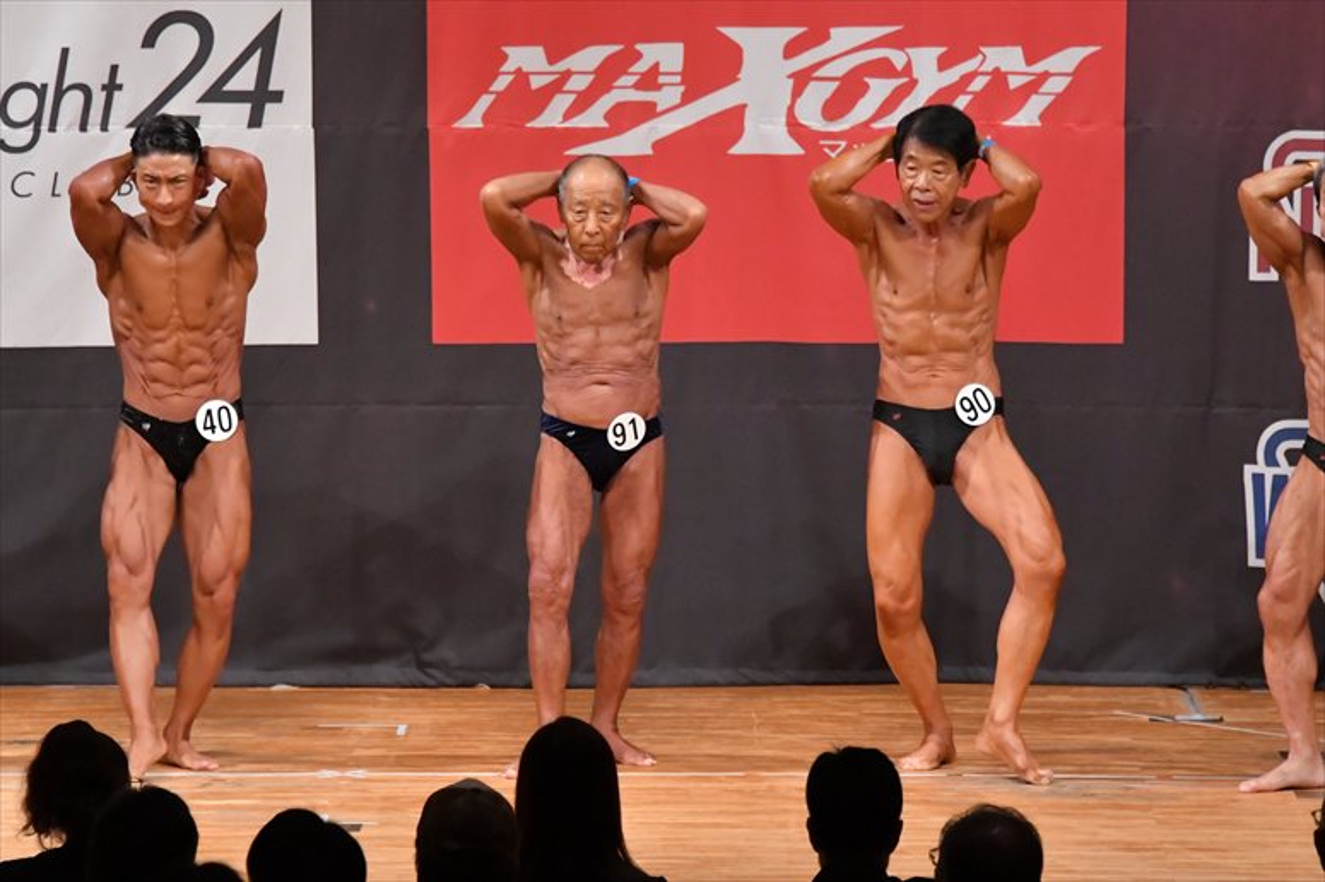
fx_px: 9381
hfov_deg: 8.1
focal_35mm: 255
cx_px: 662
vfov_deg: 5.4
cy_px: 441
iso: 9000
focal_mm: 170
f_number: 5.6
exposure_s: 1/400
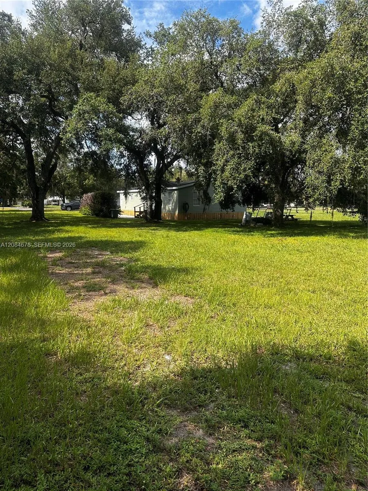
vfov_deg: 71.6
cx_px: 184
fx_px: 340
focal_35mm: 24
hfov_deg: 56.8
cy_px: 246
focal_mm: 6.86
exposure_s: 1/1916
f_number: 1.78
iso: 80
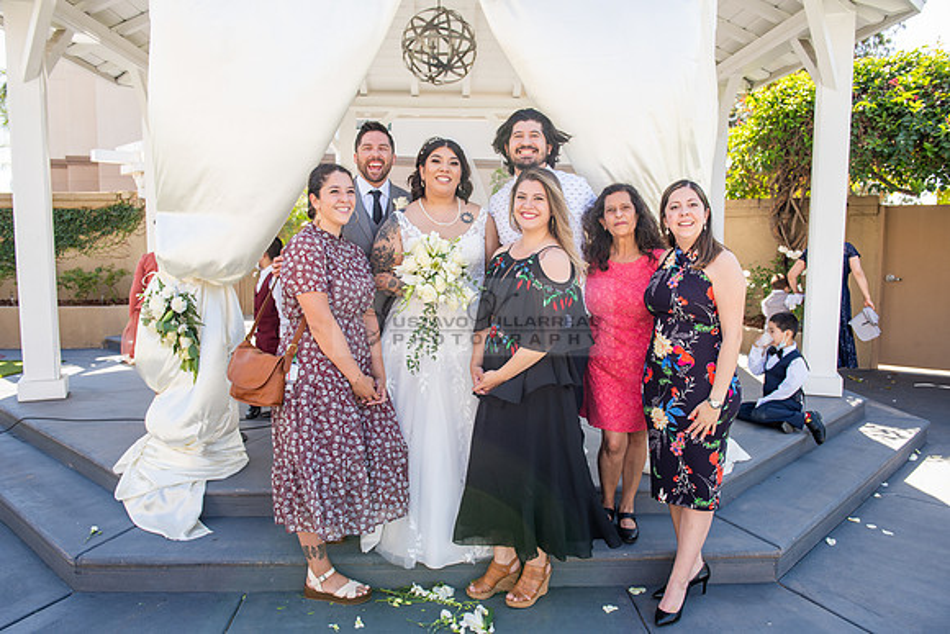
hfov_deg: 65.5
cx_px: 475
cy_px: 317
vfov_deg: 46.4
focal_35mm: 28
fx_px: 739
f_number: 5
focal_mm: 28
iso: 100
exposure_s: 1/125
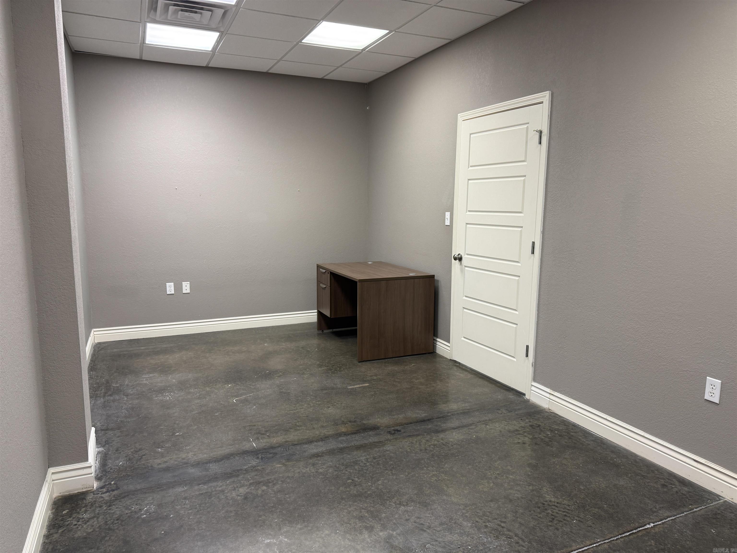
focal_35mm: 24
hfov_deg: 71.6
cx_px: 368
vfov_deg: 56.8
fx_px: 511
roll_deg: -0.5
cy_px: 276
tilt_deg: -7.5
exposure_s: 1/60
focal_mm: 6.76
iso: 160
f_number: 1.78
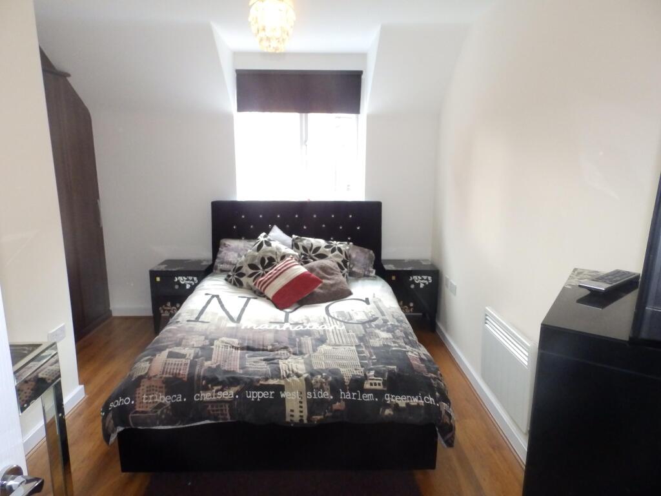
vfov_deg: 61.1
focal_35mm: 22
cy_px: 248
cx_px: 330
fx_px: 420
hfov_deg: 76.4
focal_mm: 4
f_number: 3.4
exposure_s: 1/30
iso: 800
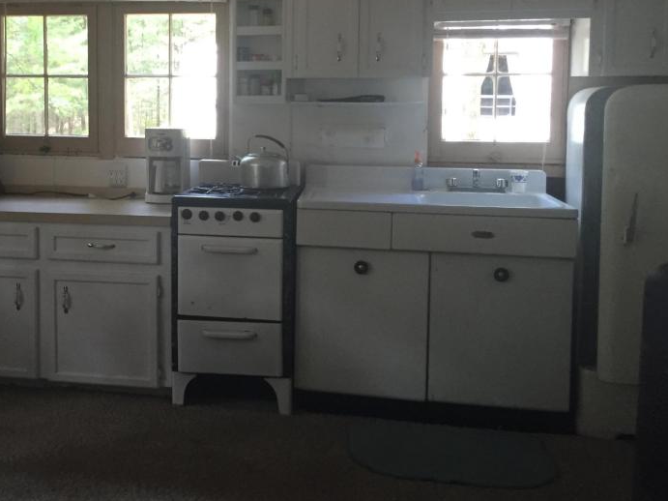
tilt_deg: -4.0
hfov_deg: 42.7
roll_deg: +0.1
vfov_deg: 33.3
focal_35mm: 43
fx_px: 830
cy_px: 162
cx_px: 183
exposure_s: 1/30
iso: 160
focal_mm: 4.15
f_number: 2.2
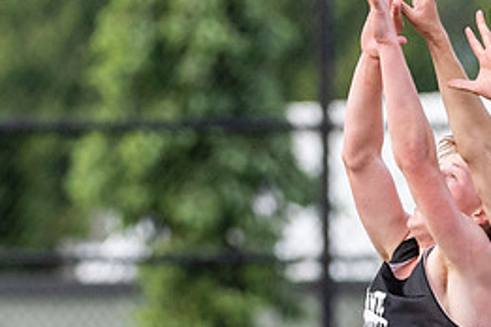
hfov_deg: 1.2
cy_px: 415
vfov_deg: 0.8
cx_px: 614
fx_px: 22557
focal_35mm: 1654
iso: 640
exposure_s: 1/1250
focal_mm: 280
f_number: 4
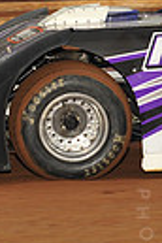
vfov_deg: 4.6
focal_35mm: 448
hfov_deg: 3.1
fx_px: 3024
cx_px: 249
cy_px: 32
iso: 640
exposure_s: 1/250
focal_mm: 100
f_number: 8
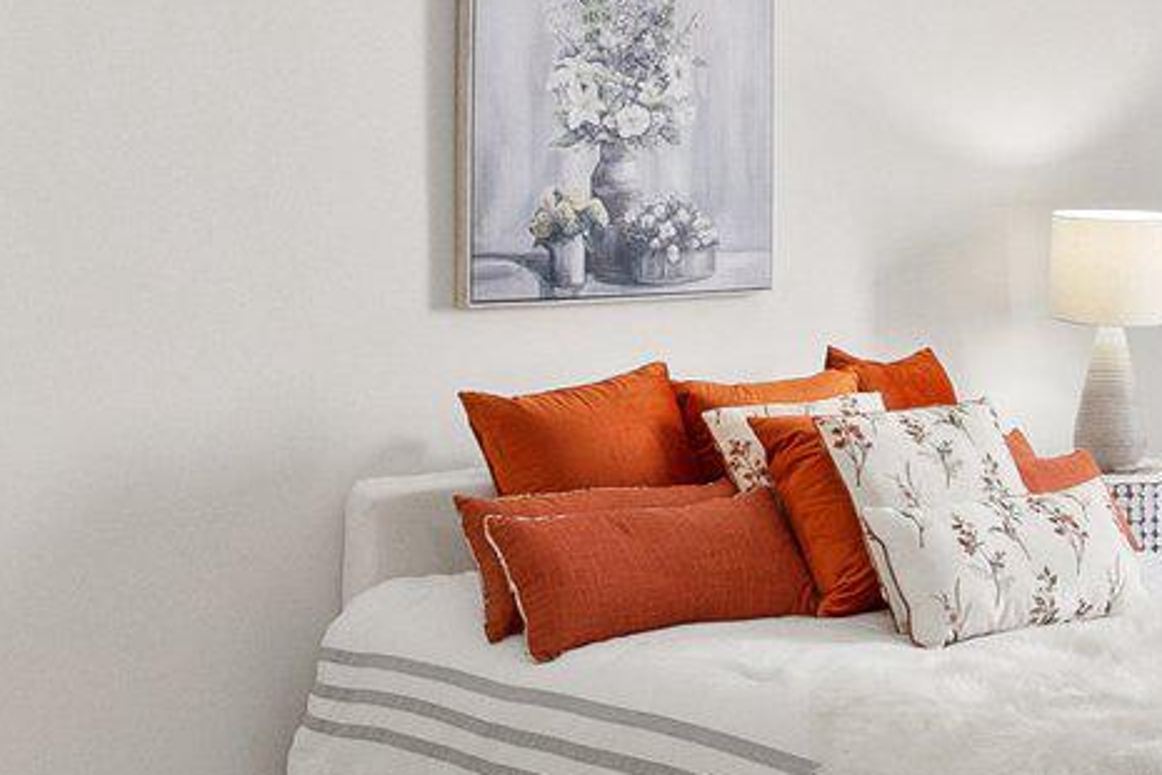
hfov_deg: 30.0
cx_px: 872
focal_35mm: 66
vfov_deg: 20.5
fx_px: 2130
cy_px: 236
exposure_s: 1/2.5
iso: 640
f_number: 8
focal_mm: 10
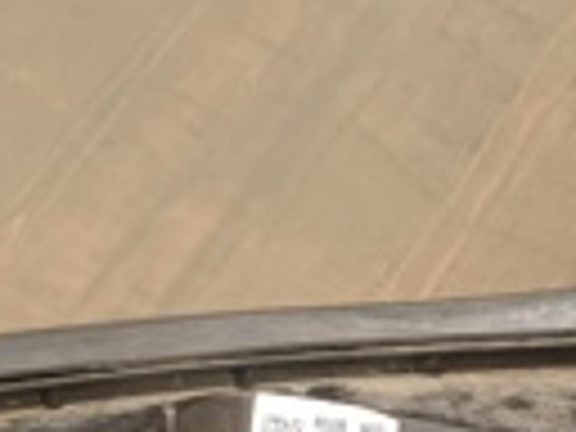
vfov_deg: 11.2
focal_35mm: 120
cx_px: 518
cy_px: 857
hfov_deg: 16.2
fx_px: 1997
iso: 68
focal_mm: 6.14
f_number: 1.65
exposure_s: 1/100
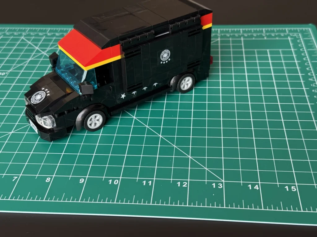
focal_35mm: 48
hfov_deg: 39.7
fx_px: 440
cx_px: 158
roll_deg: +2.8
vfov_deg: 30.3
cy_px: 118
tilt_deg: -36.4
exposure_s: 1/60
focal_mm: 6.76
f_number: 1.78
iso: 200
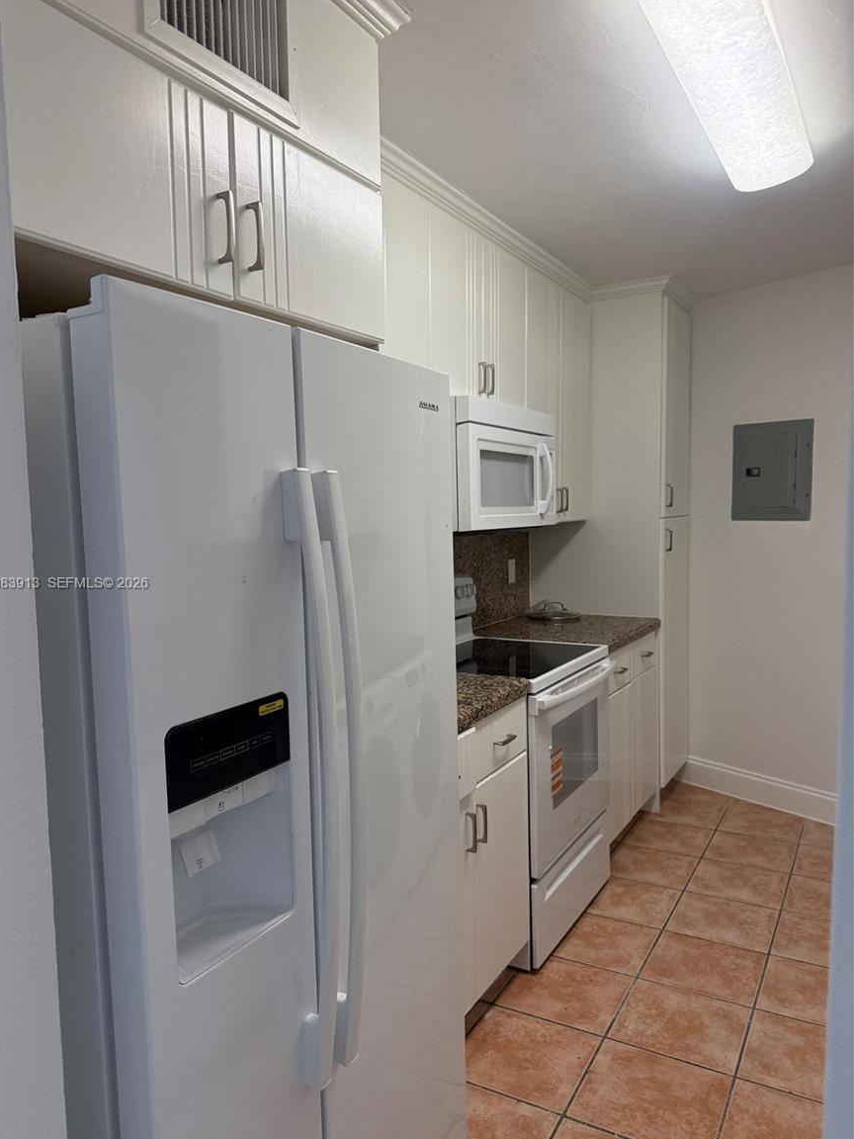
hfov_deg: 54.9
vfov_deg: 69.4
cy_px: 584
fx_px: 822
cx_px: 410
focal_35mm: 25
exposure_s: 1/201
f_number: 1.78
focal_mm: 6.76
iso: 200
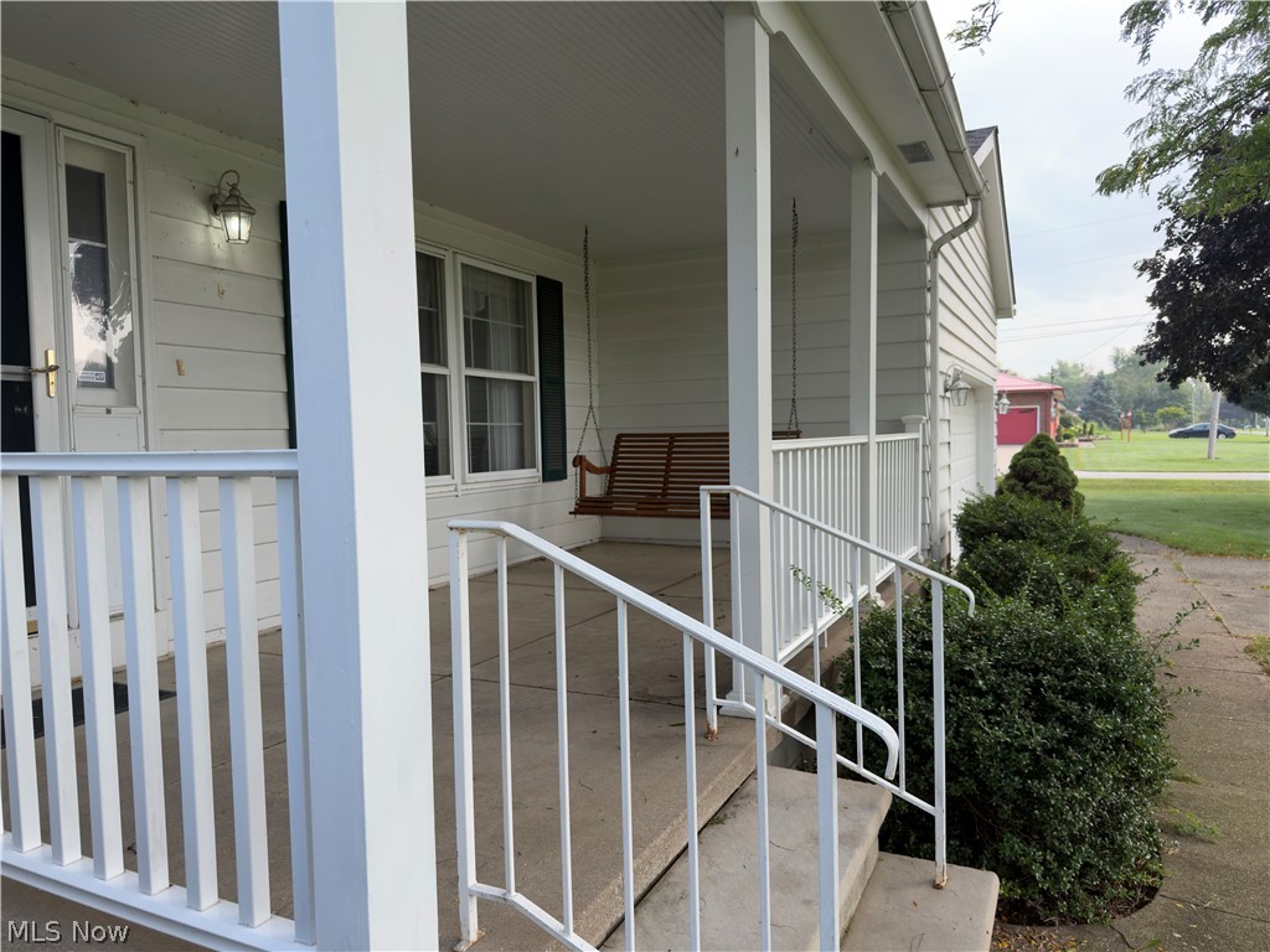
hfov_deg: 71.6
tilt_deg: -3.4
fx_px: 881
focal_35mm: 24
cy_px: 476
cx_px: 635
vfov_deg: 56.8
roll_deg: +1.7
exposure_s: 1/838
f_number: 1.78
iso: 100
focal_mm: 6.76
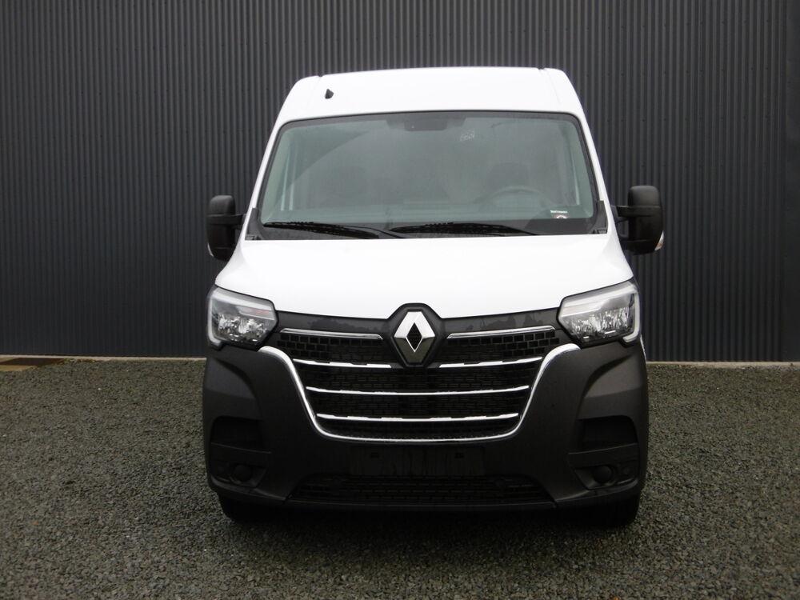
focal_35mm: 38
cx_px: 400
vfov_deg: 37.7
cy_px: 300
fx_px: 878
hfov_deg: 49.0
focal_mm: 6.8
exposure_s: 1/80
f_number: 3.7
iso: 100
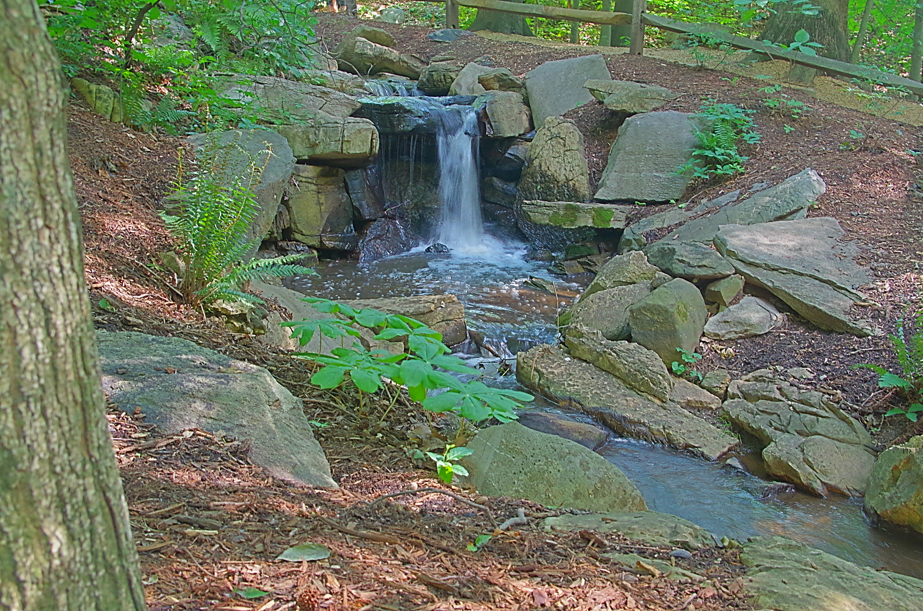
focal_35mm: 36
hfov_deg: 53.2
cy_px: 306
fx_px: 921
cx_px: 462
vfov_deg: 36.7
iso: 1600
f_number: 11
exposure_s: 1/20
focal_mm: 24
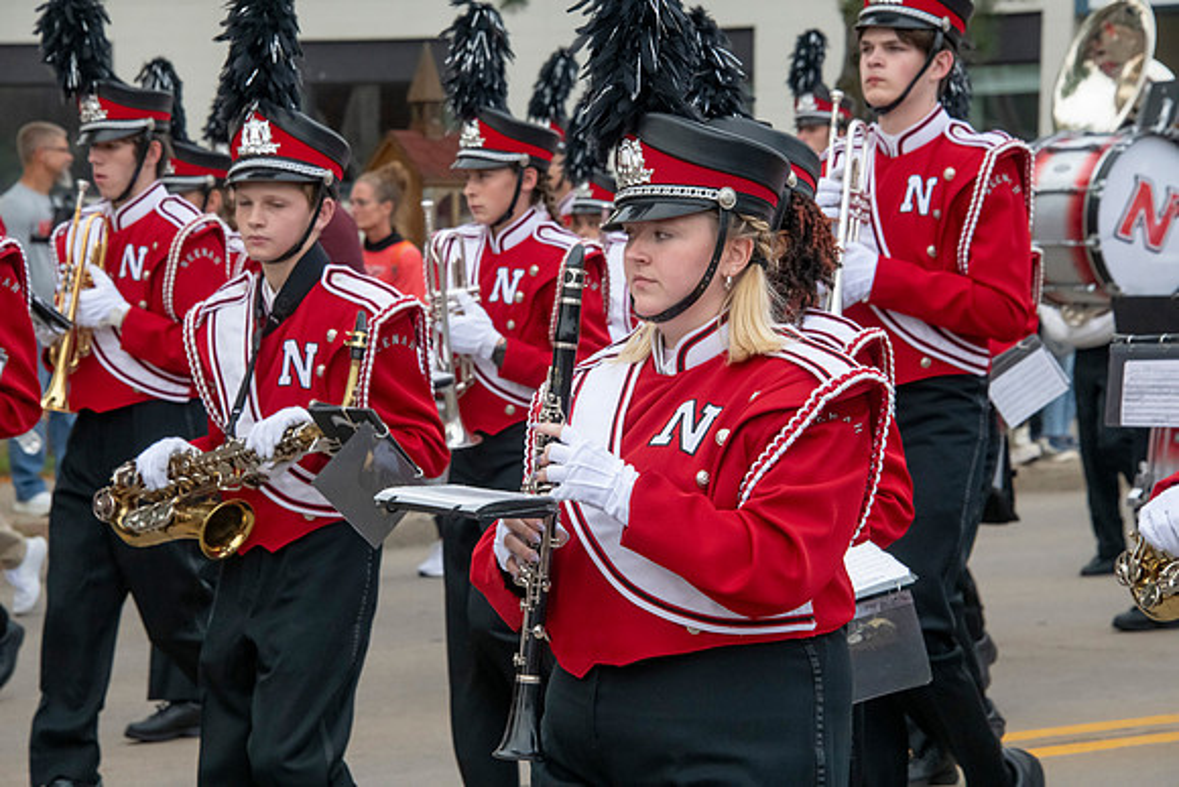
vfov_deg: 9.2
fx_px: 4913
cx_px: 590
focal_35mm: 150
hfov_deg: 13.7
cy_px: 394
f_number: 11
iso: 3200
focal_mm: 150
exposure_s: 1/400
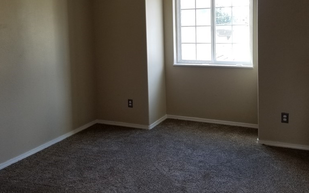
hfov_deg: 52.7
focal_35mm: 37
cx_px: 160
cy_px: 58
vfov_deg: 34.0
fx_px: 312
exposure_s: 1/60
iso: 100
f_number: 1.7
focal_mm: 4.25
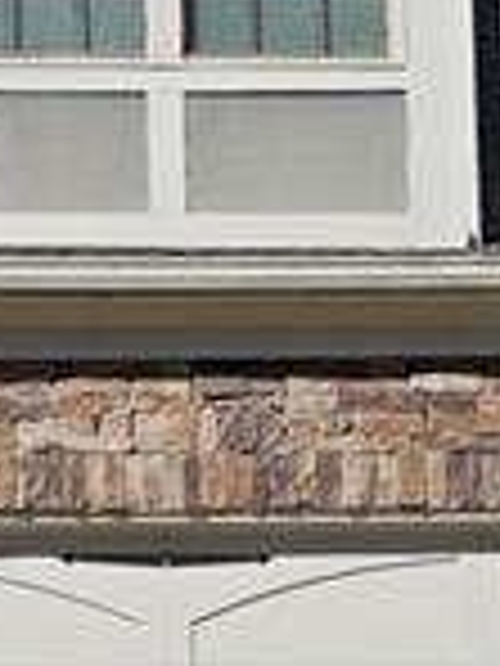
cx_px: 113
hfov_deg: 12.4
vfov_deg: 16.4
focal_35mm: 119
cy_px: 567
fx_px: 2292
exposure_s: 1/1695
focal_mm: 6.3
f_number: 1.7
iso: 10
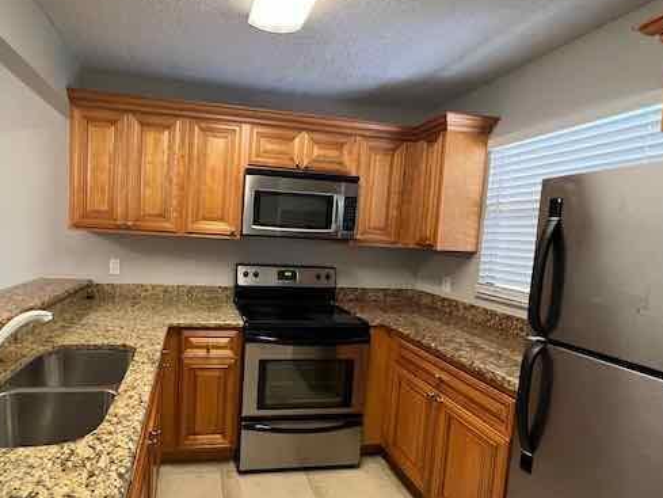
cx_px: 249
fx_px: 326
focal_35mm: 17
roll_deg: -2.9
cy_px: 262
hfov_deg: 89.2
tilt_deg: -6.0
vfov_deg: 74.7
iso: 320
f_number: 1.8
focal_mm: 1.57
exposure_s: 1/60
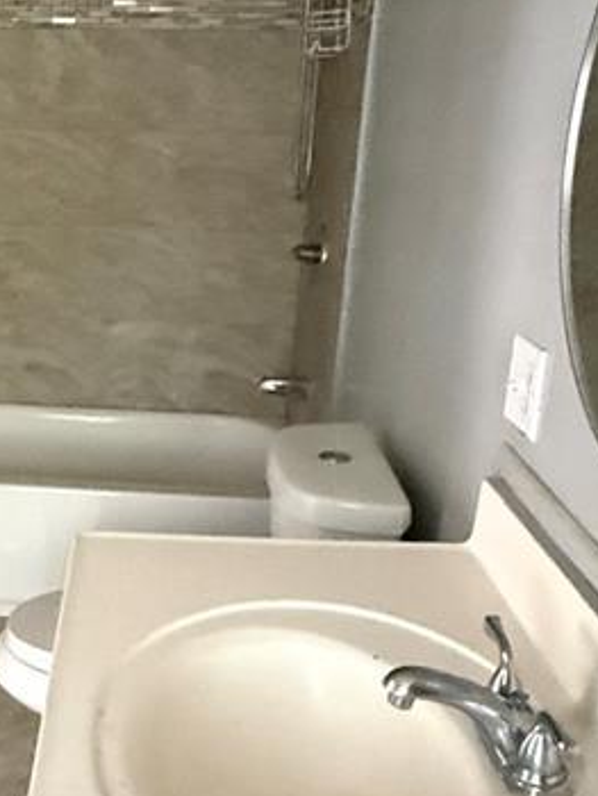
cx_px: 32
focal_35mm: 48
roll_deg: -0.8
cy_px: 393
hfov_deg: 28.8
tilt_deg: -15.2
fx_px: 1104
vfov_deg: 39.6
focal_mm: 2.22
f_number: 2.2
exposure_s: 1/40
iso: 1600
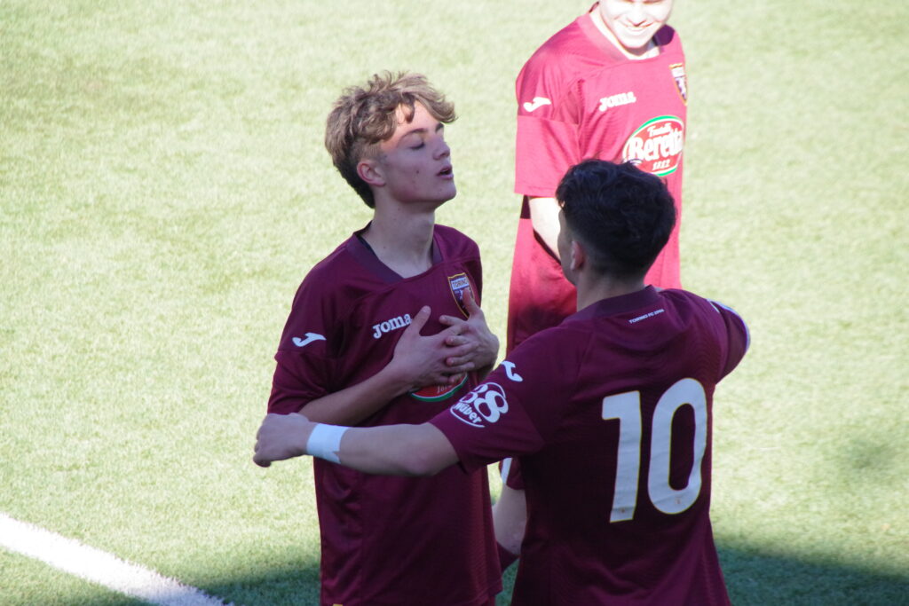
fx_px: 9469
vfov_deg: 3.7
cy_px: 303
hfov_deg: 5.5
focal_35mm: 375
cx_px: 454
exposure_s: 1/1000
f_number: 9
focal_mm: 250
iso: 3200
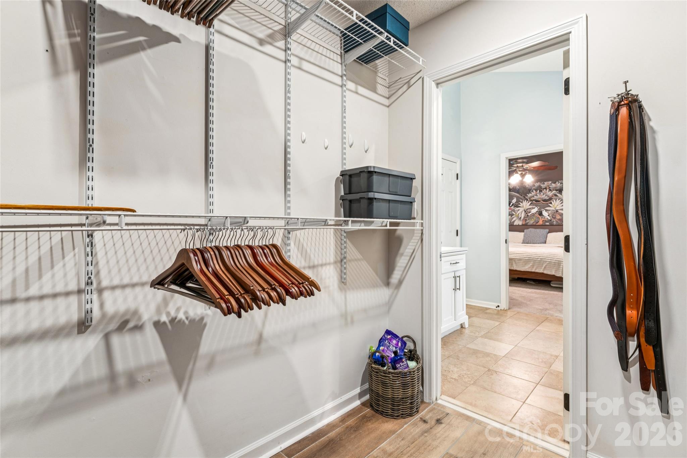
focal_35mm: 16
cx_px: 344
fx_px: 315
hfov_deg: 95.0
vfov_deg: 72.0
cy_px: 229
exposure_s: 2.5
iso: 100
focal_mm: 16.5
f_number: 13
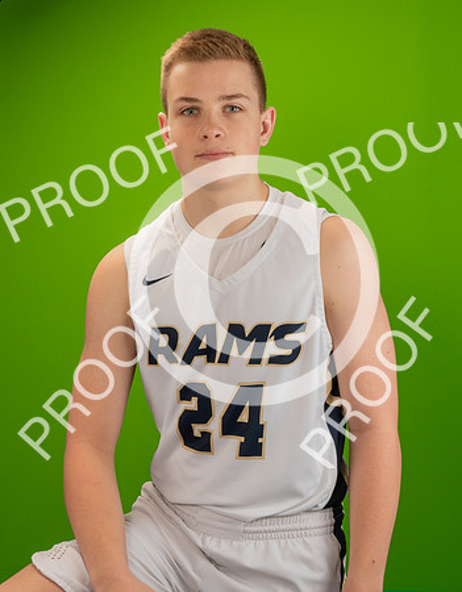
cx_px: 248
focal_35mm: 67
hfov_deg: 22.6
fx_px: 1155
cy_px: 263
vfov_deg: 28.7
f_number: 20
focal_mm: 42
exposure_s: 1/60
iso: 800
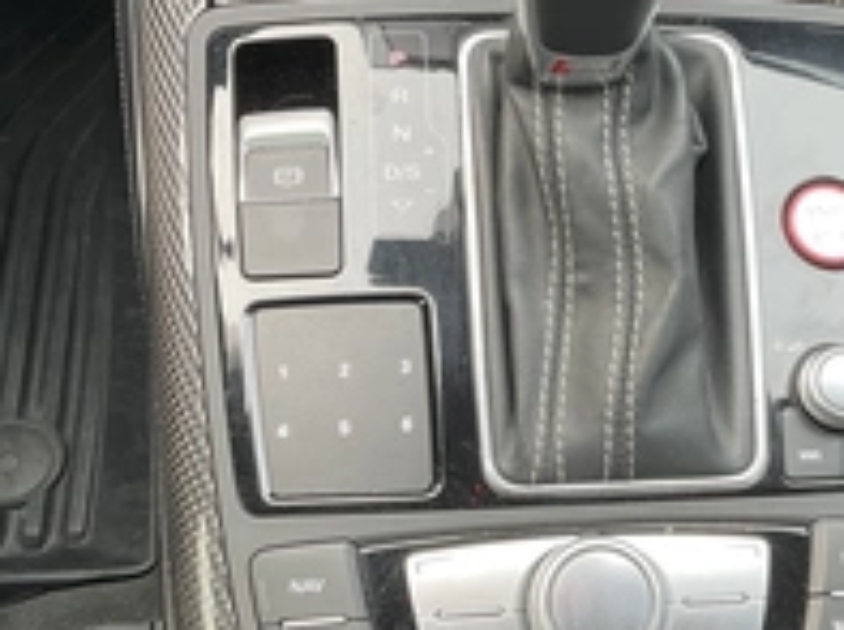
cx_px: 566
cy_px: 261
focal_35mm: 59
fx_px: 1436
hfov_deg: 32.5
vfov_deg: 24.7
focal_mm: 3
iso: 64
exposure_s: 1/117
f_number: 1.8
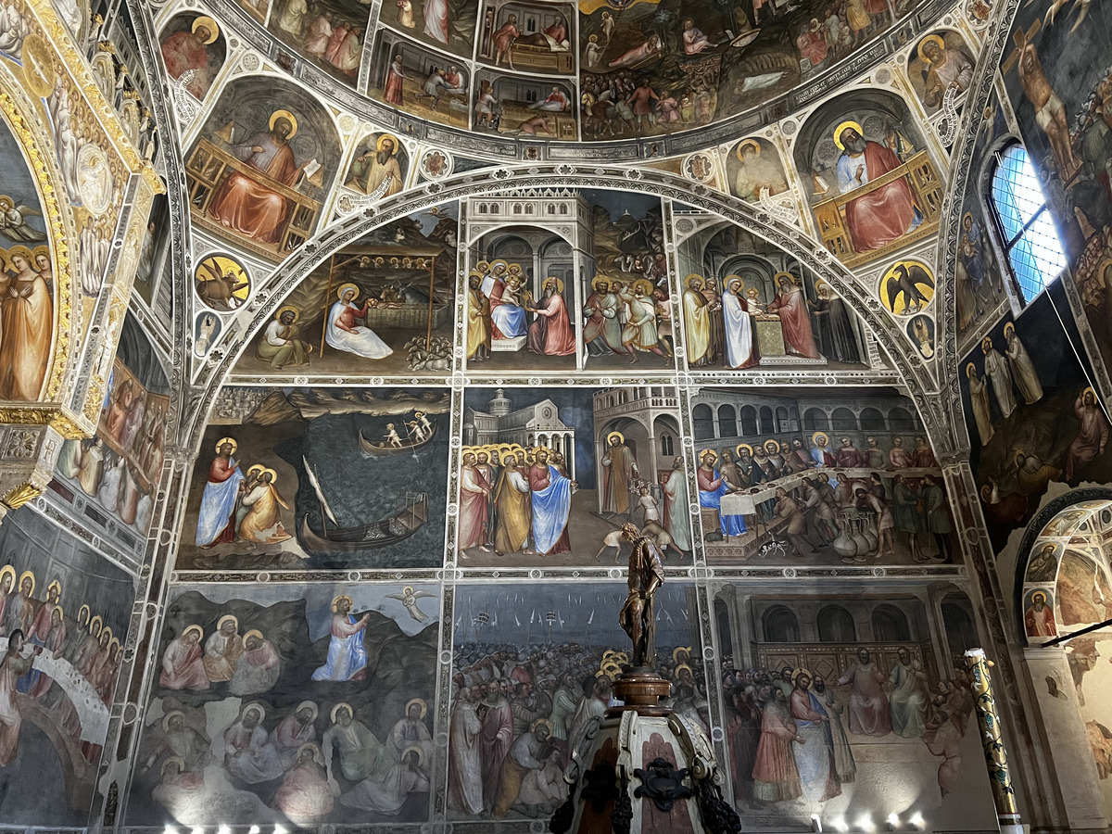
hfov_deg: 67.3
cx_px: 556
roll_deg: +1.2
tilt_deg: +25.9
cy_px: 417
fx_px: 835
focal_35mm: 26
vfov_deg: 53.1
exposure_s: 1/58
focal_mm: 5.7
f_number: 1.5
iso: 500
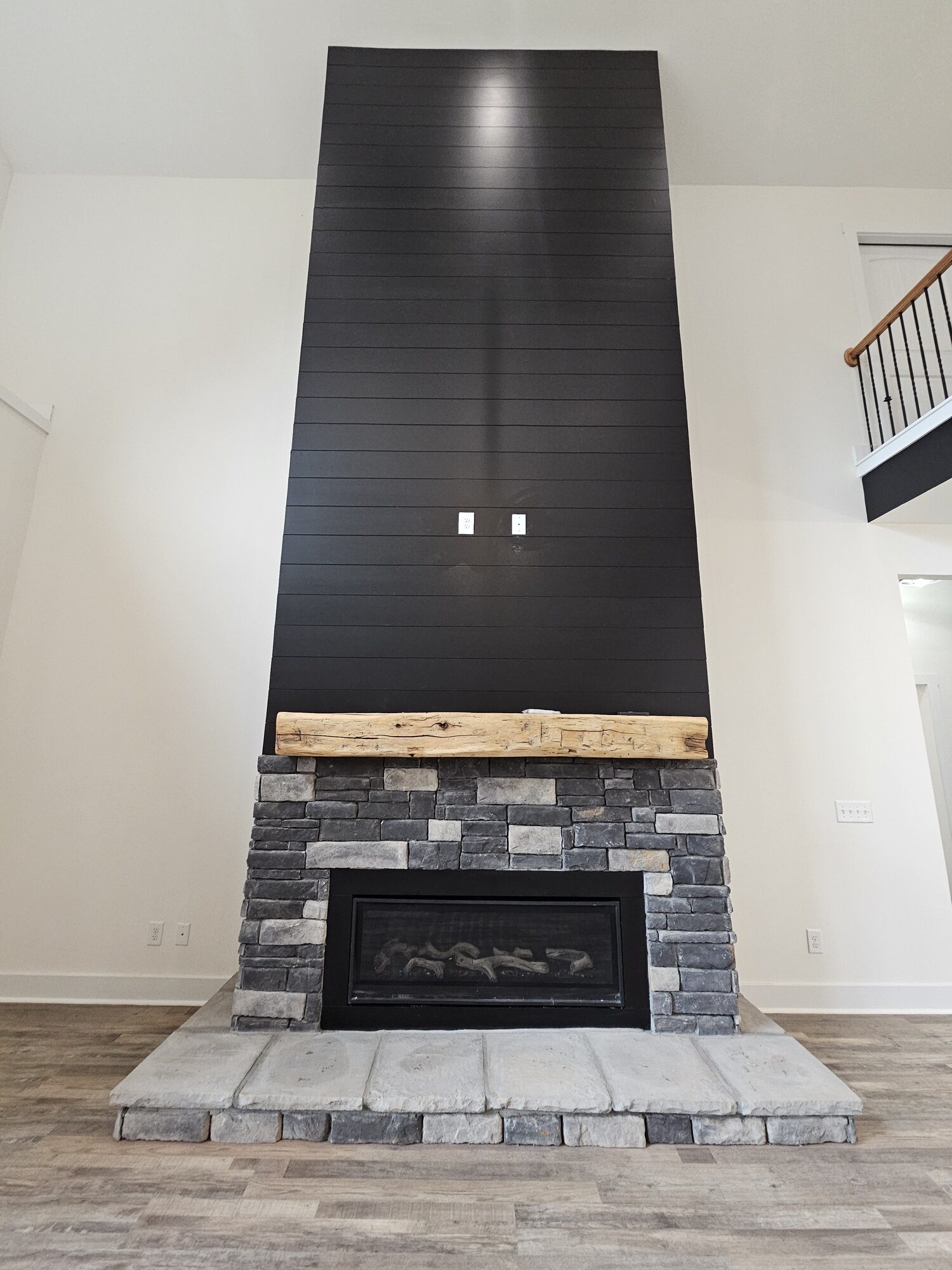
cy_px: 635
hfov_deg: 89.9
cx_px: 476
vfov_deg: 106.2
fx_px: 477
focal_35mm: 13
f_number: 2.2
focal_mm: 2.2
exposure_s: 1/60
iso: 320
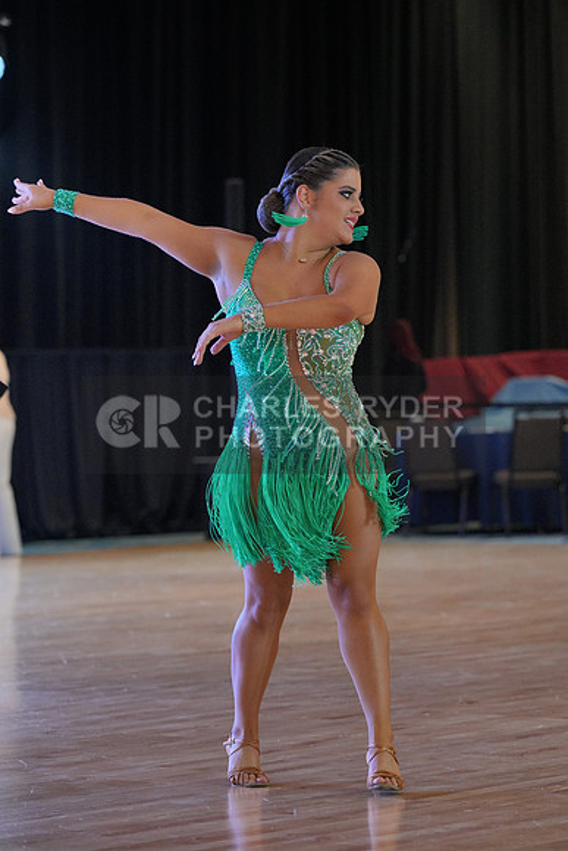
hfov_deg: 9.7
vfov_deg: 14.5
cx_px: 284
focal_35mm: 141
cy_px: 426
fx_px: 3335
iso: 4000
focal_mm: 141
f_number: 5
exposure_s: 1/400
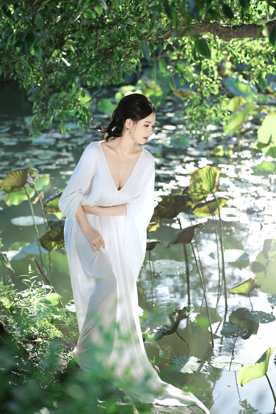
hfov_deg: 19.7
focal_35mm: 69
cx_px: 138
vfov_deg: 29.2
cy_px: 207
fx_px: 793
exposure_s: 1/400
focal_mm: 70
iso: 160
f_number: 3.2
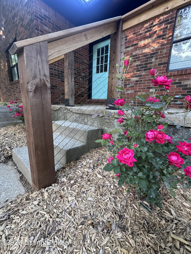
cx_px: 96
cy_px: 127
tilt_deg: -12.1
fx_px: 103
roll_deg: -0.7
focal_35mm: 14
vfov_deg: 102.1
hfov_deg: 85.7
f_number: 2.2
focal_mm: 2.22
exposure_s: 1/99
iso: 320
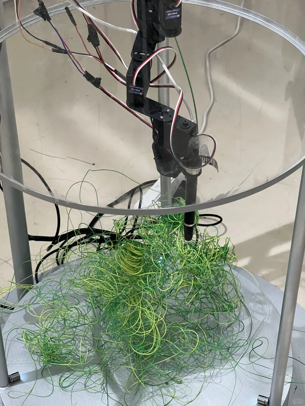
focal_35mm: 77
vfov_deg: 25.3
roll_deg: -0.4
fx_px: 905
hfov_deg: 19.1
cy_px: 203
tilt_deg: -42.6
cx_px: 152
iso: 320
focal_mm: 9
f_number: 2.8
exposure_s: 1/100
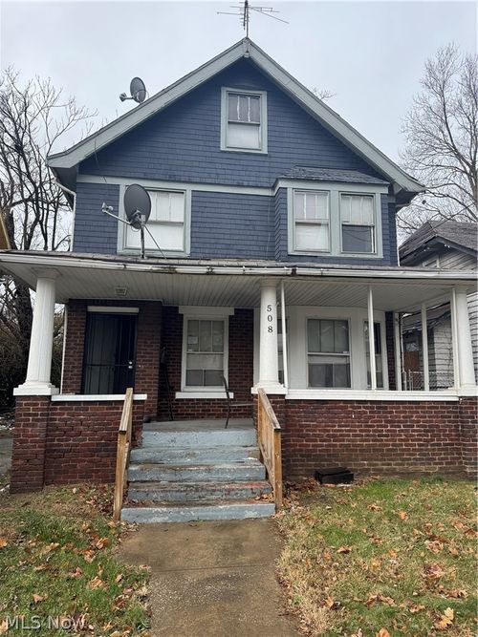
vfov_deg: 71.6
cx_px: 239
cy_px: 318
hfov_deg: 56.8
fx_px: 442
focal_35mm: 24
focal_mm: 6.76
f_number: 1.78
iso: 80
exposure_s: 1/1339
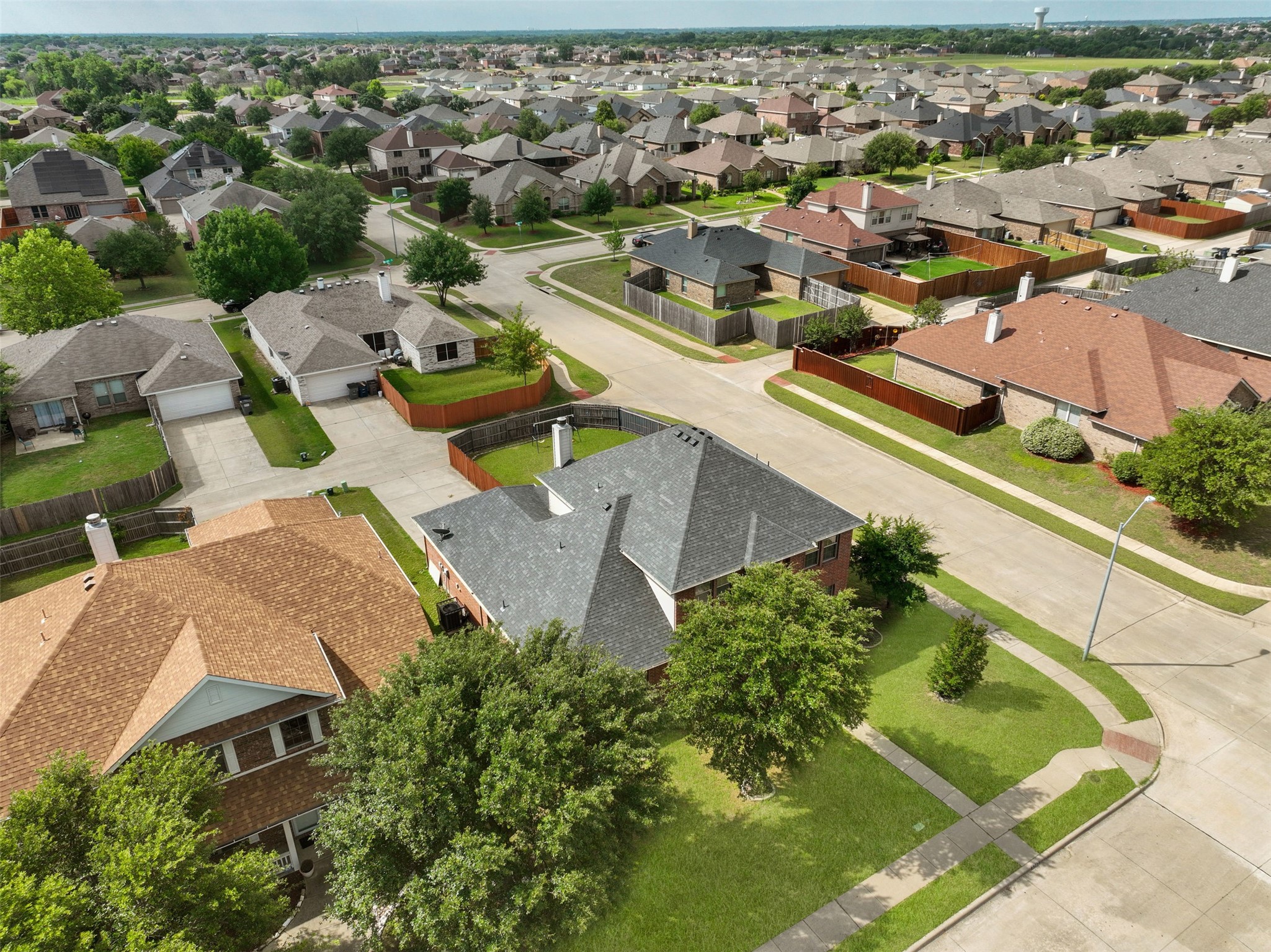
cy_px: 476
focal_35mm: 24
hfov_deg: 71.6
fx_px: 881
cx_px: 636
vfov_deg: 56.8
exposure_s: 1/1250
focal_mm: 12.29
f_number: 2.8
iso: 120
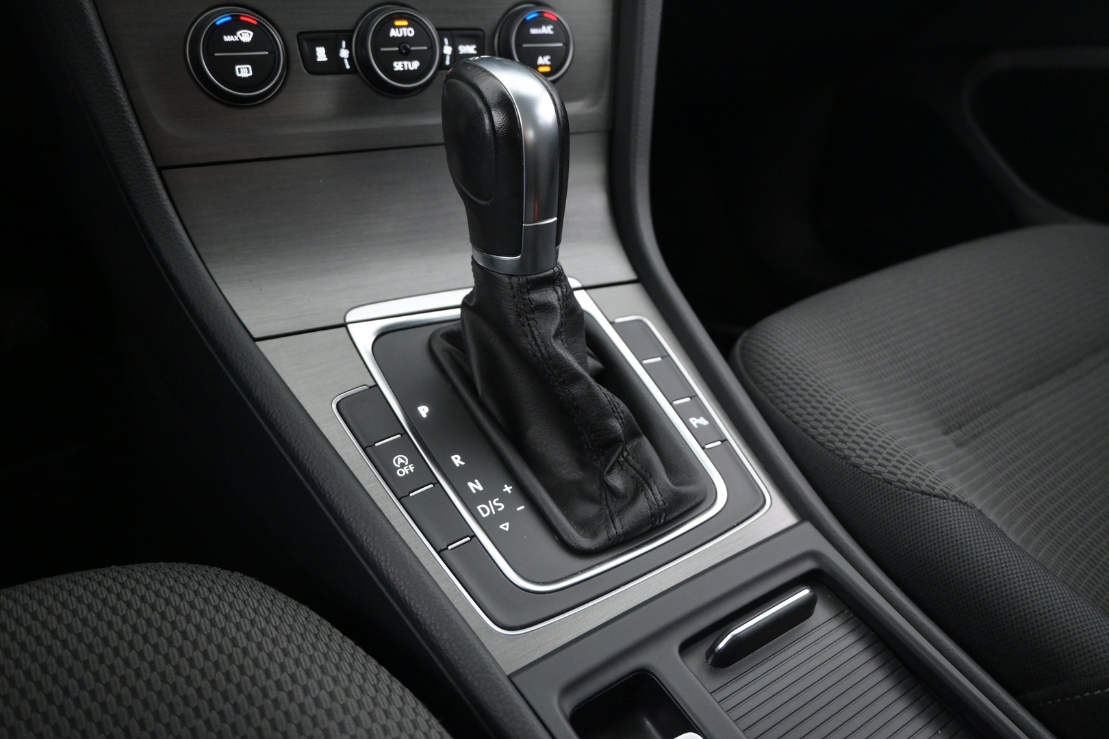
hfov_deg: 65.9
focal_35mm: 28
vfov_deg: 46.8
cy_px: 370
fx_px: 855
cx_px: 554
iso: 3200
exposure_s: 1/30
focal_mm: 18.5
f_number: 3.8
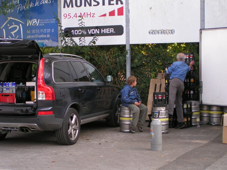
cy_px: 85
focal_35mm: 75
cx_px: 114
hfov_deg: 26.0
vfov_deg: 19.6
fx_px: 492
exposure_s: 1/200
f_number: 3.2
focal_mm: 11.5
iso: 50
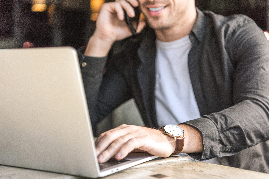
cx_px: 134
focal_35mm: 60
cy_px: 90
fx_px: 448
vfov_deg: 22.6
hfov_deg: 33.4
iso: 200
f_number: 3.2
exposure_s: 1/200
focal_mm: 60
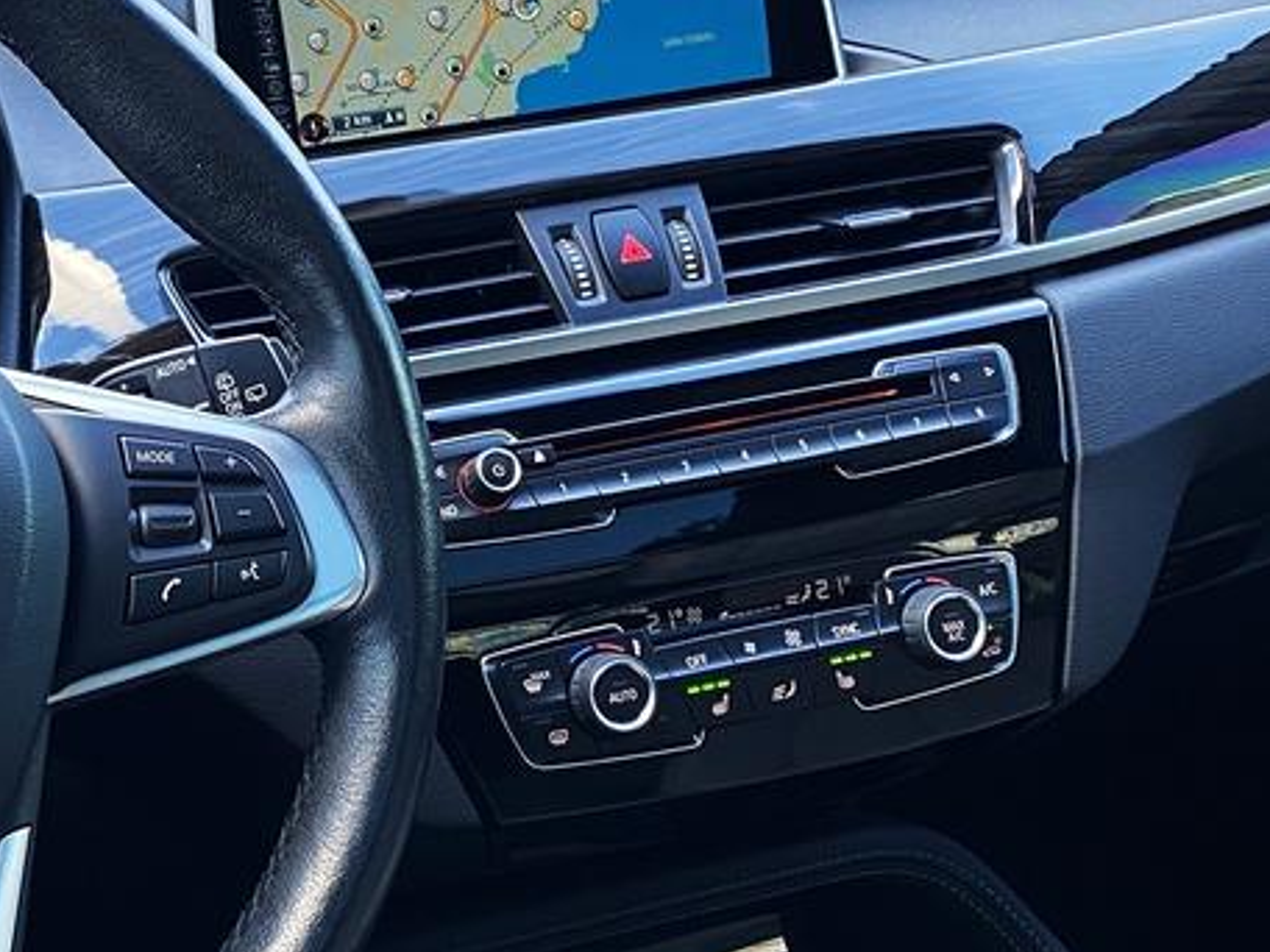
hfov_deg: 26.4
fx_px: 2678
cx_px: 348
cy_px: 309
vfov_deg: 20.1
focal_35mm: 73
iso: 125
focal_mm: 4.25
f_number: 1.8
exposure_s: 1/51
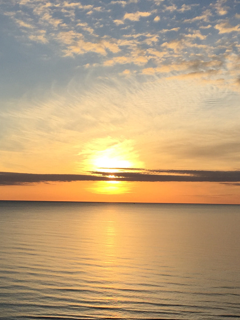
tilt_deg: +2.7
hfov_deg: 26.0
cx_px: 141
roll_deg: -1.2
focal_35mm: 56
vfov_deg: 34.3
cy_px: 186
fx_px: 518
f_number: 2.2
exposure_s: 1/2326
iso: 32
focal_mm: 4.15
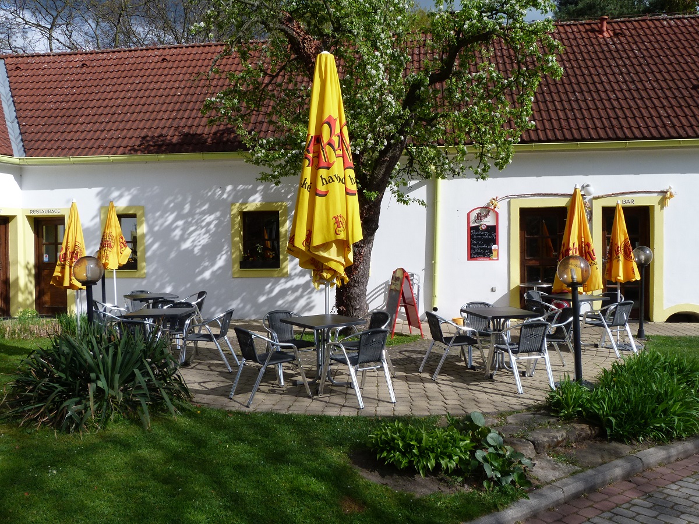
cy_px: 262
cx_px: 350
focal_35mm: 30
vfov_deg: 46.8
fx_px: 606
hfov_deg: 60.0
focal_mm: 5.4
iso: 80
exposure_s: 1/400
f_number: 5.6
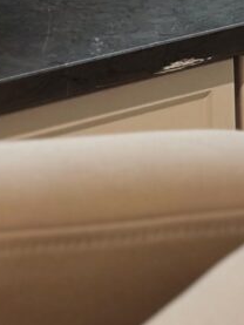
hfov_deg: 5.5
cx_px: 358
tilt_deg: -4.2
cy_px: -475
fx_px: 2498
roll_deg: +0.9
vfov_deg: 7.0
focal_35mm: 266
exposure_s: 1/83
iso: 125
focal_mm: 6.86
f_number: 1.78
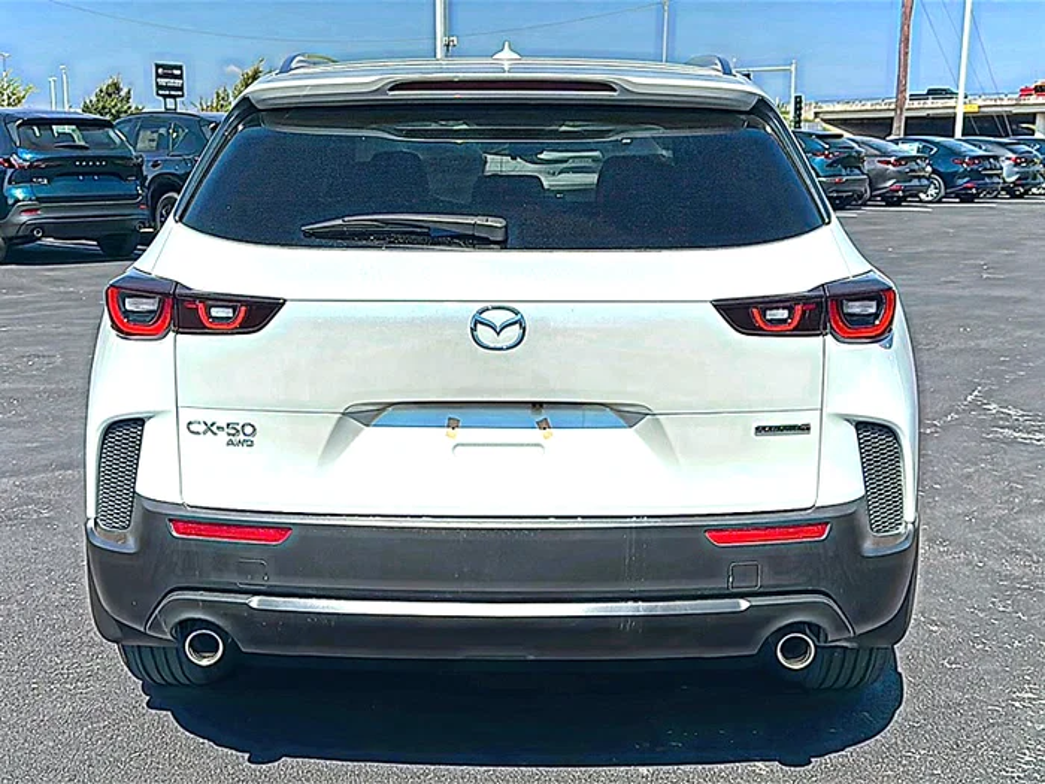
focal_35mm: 38
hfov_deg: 49.0
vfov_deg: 37.7
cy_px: 392
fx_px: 1147
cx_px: 522
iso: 80
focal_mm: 6.86
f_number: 1.78
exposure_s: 1/8333
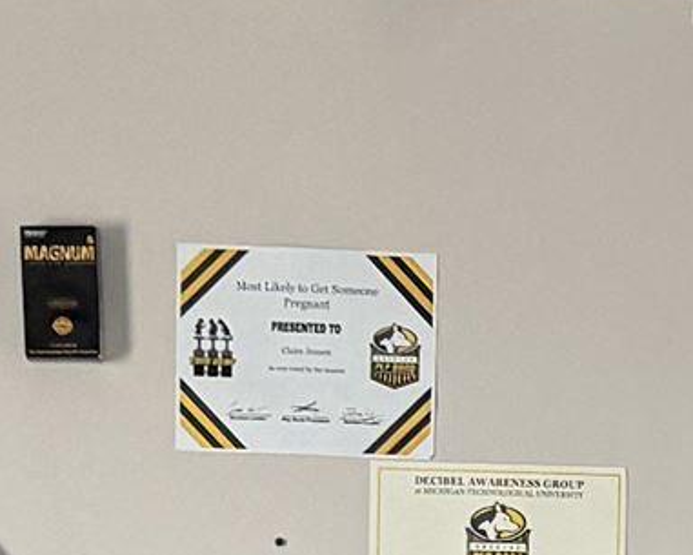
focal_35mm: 189
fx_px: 3877
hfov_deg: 10.2
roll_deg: -0.2
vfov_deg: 7.7
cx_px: 580
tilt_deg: -5.9
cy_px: 1266
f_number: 1.78
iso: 250
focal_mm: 6.76
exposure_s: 1/60
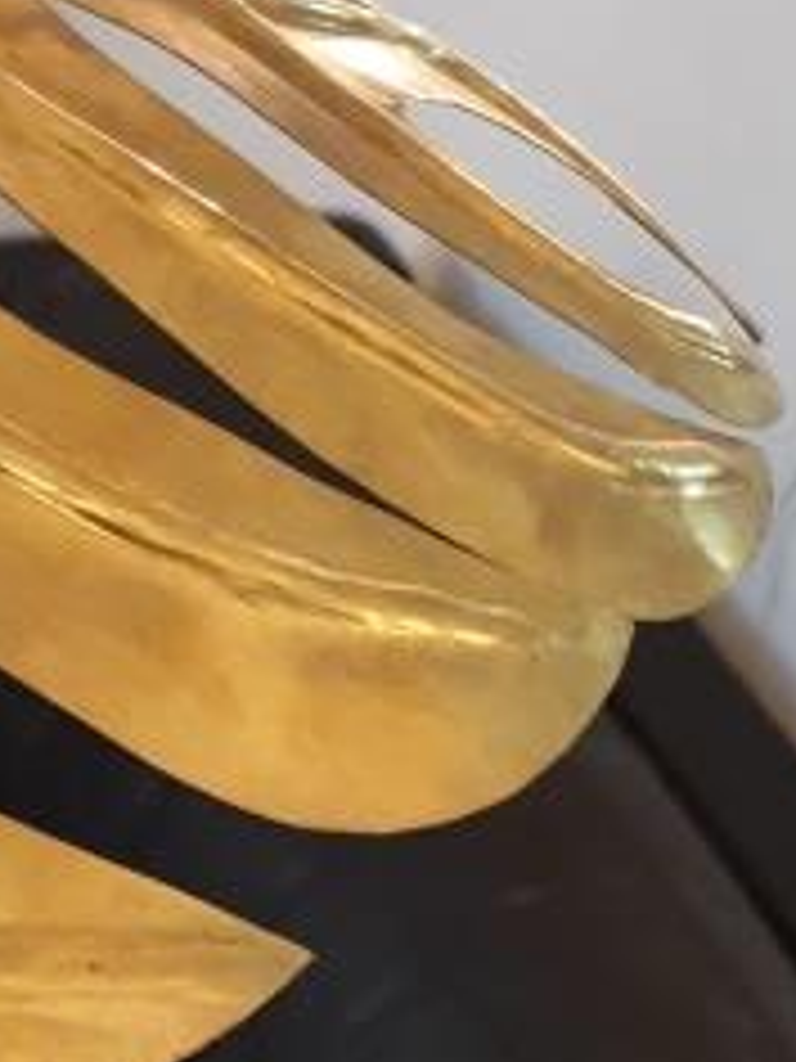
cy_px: 446
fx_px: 3465
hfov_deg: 12.3
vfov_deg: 17.4
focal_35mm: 113
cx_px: -517
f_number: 1.5
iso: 250
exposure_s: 1/50
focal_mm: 4.3
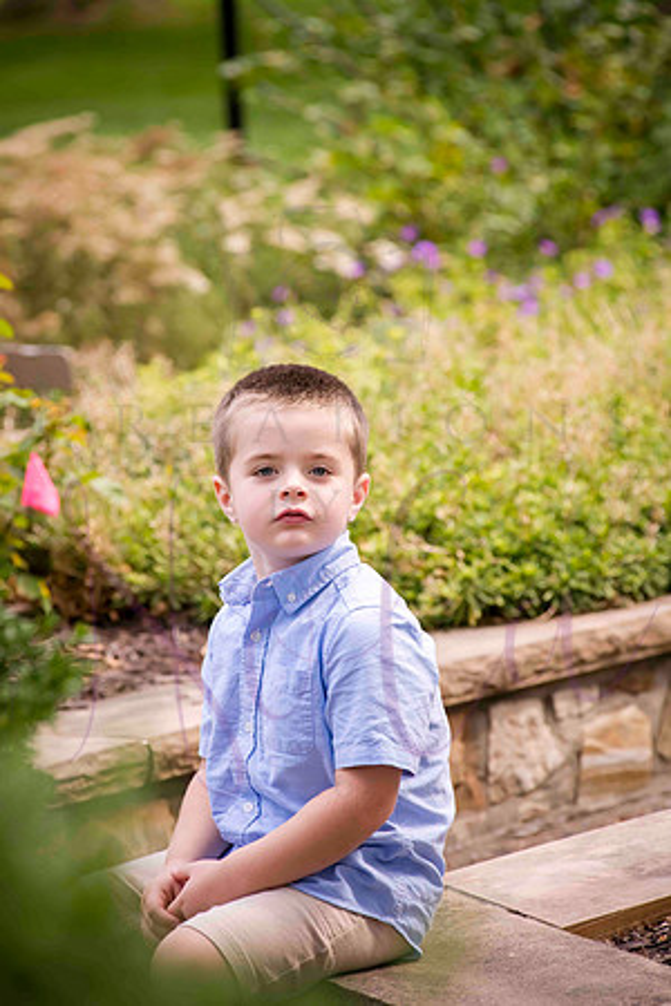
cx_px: 336
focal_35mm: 185
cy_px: 503
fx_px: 5172
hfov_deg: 7.4
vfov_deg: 11.1
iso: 400
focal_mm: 185
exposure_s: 1/320
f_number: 7.1
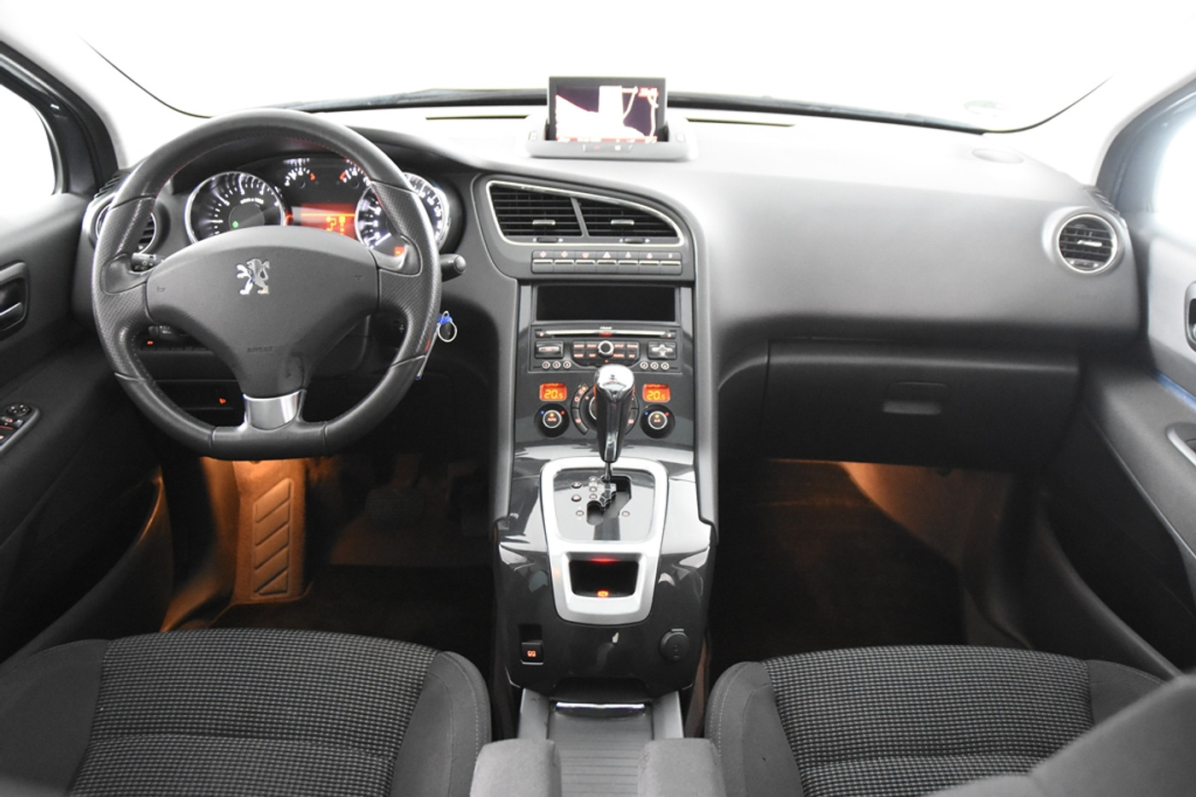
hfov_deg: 61.9
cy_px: 398
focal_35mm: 30
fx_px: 996
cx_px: 598
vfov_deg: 43.6
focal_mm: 20
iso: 5600
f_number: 2.8
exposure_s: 1/30
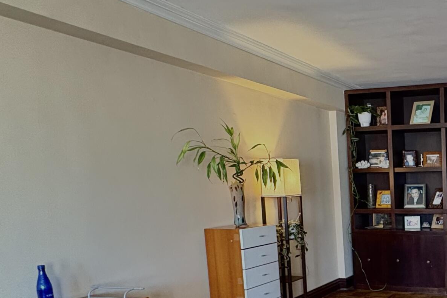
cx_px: 470
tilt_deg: -8.0
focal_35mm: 37
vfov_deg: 34.7
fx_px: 459
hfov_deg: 42.8
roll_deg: +1.9
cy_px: 242
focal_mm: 2.22
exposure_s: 1/40
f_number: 2.2
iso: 640
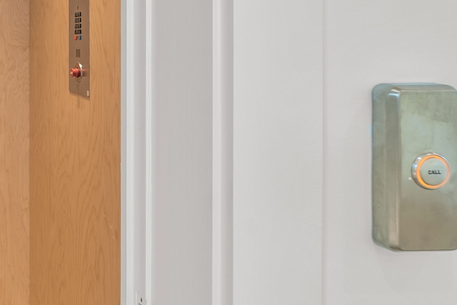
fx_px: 419
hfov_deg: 42.4
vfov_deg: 39.2
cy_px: 87
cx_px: -66
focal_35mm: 33
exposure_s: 1/4
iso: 200
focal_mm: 12
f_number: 7.1
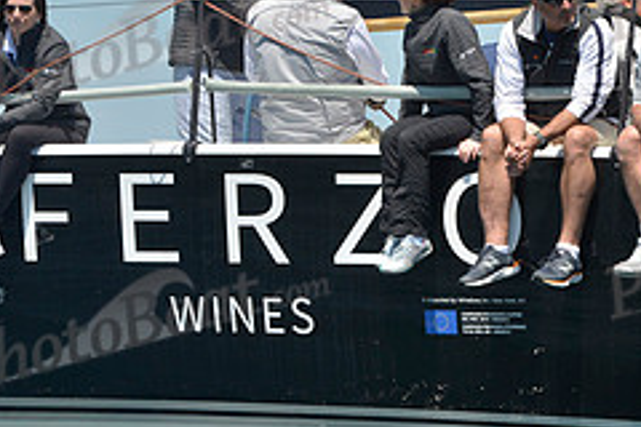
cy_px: 148
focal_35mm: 387
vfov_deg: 3.6
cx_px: 470
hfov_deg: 5.3
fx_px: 6890
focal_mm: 160
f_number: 7.1
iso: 280
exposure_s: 1/1250
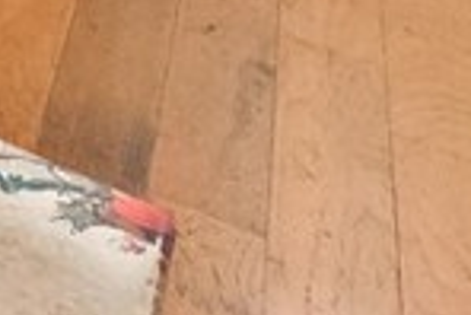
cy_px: -762
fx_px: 1325
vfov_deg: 9.2
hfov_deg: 10.4
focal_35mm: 101
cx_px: -1072
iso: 2500
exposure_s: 1/160
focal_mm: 14.6
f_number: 2.8
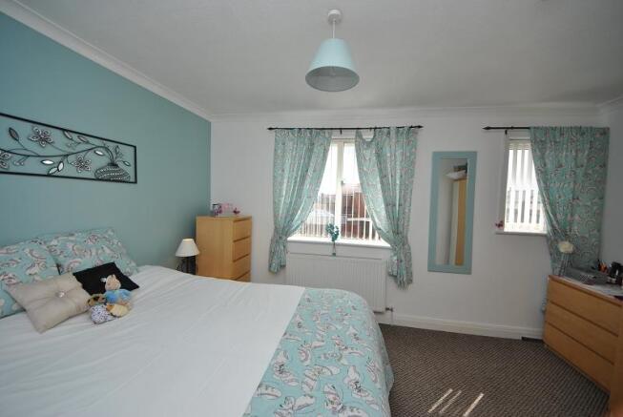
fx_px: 208
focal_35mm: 12
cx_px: 312
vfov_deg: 90.2
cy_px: 208
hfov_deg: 112.6
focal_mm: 8
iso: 100
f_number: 6.3
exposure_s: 1/160
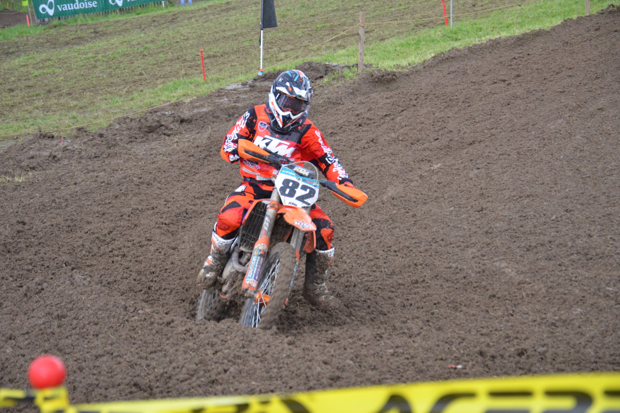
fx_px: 1825
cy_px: 206
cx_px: 309
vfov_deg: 12.9
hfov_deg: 19.3
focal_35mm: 106
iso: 1600
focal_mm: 70
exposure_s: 1/500
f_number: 5.3
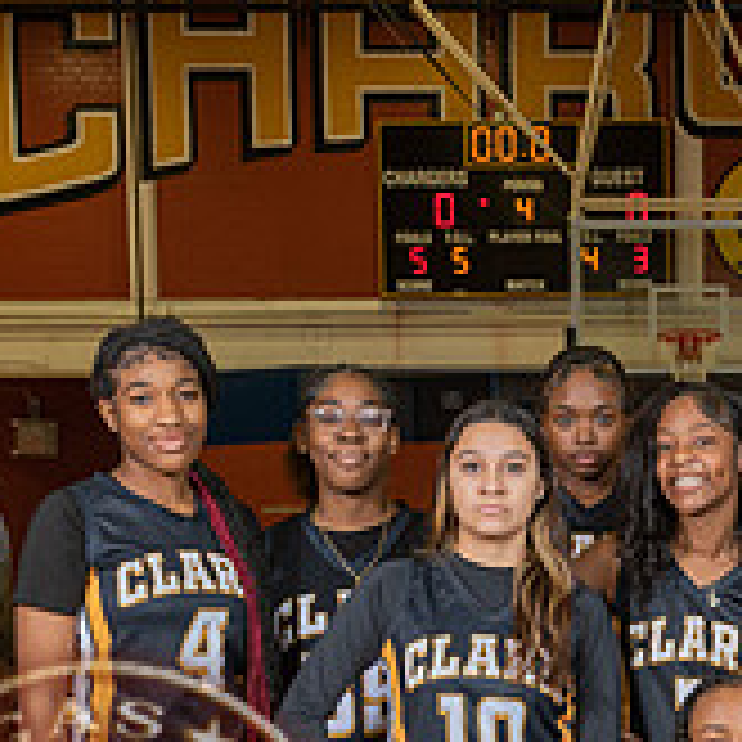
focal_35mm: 87
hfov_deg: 19.3
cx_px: 756
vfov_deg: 19.4
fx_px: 2110
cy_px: 722
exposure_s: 1/50
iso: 250
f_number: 7.1
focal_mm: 26
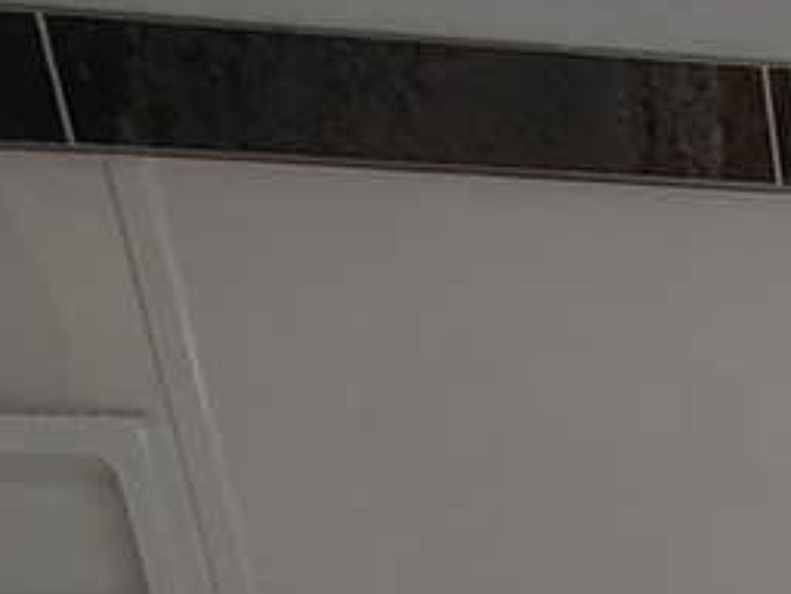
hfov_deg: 18.3
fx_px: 1782
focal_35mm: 78
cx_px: 1508
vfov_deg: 13.7
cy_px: 1423
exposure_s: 1/60
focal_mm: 2.2
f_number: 2.2
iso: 64
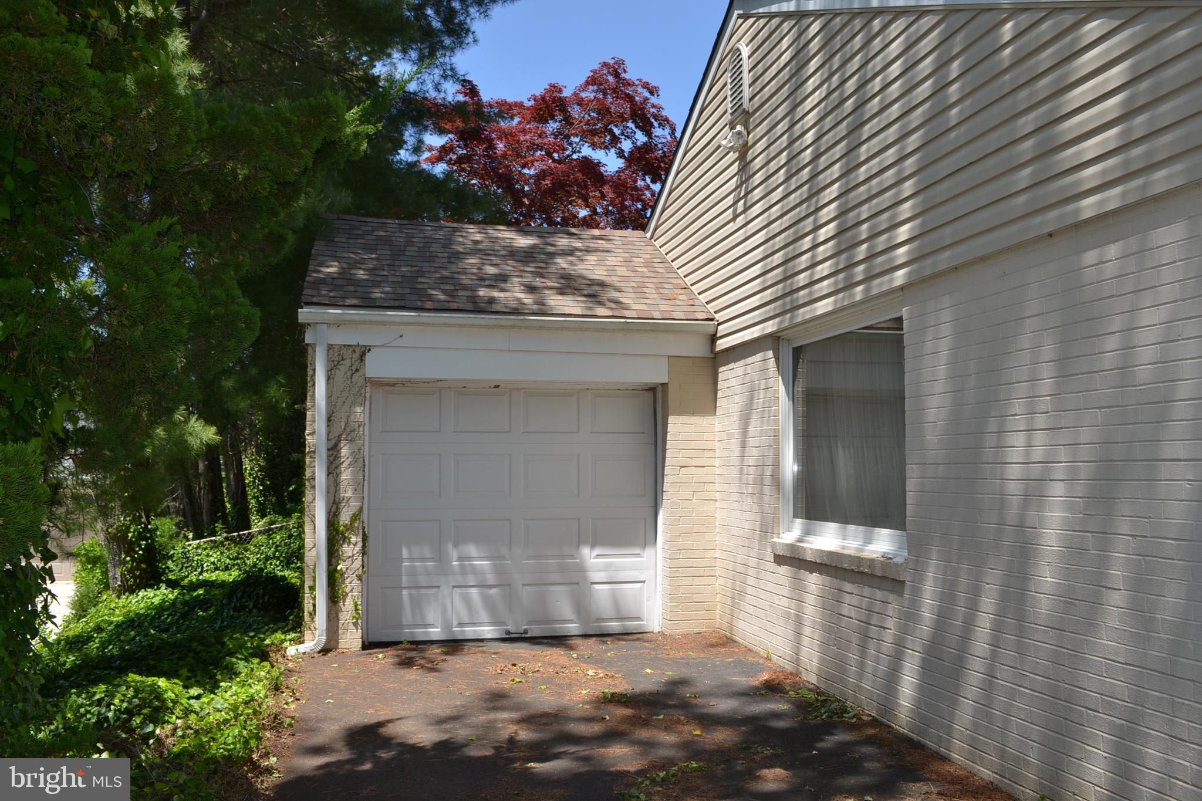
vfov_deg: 47.9
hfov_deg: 67.4
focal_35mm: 27
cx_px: 601
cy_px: 400
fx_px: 901
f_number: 8
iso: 100
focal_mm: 18
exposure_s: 1/200
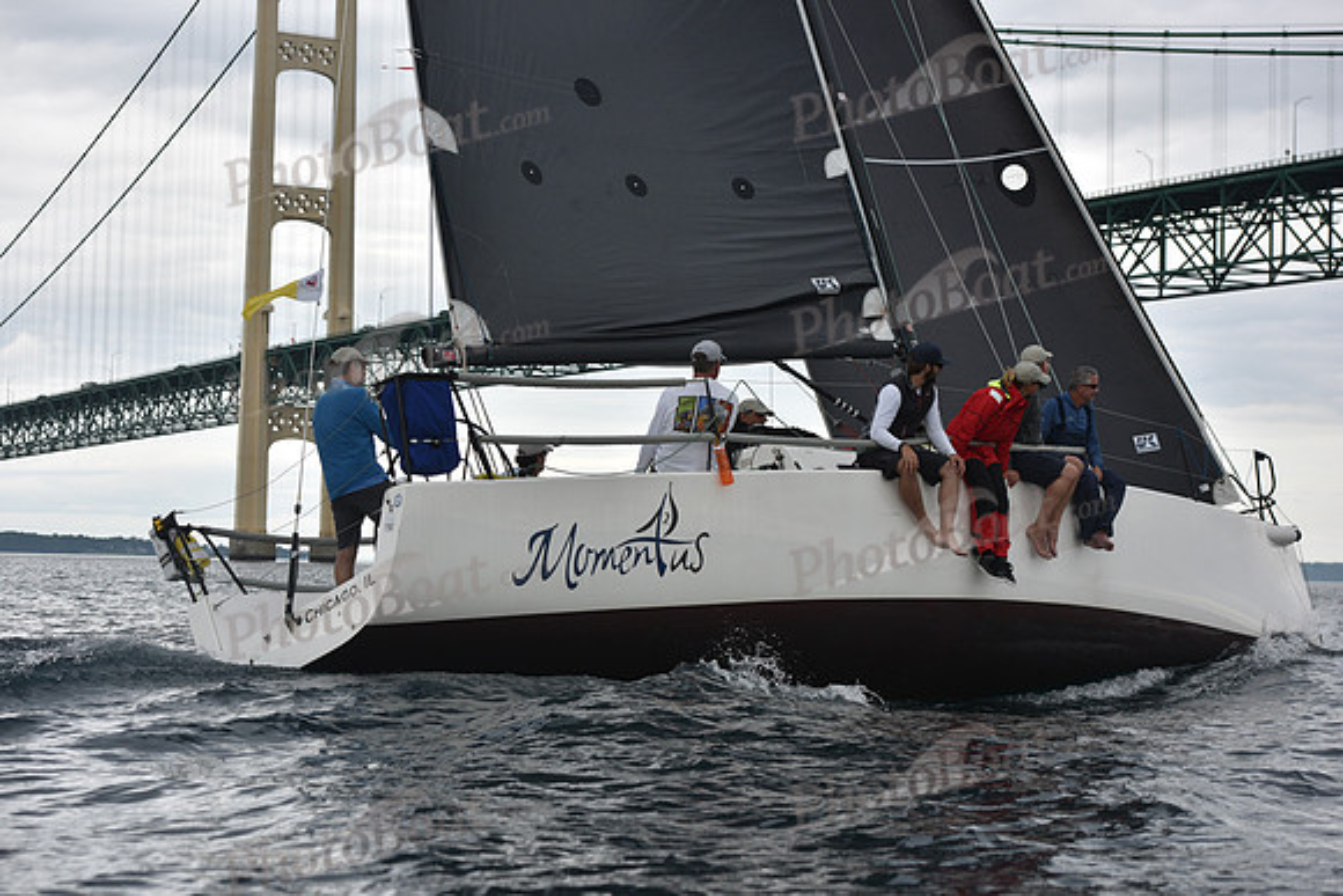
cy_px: 448
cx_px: 672
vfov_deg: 19.5
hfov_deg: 28.8
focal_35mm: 70
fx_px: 2612
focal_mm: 70
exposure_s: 1/800
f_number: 5
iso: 250
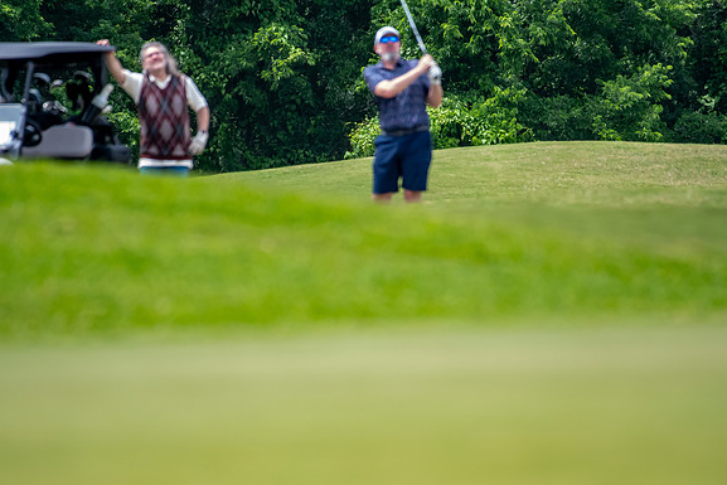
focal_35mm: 754
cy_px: 242
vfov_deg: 1.8
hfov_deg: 2.7
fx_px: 15229
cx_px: 363
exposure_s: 1/2000
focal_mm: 500
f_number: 5.6
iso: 2200
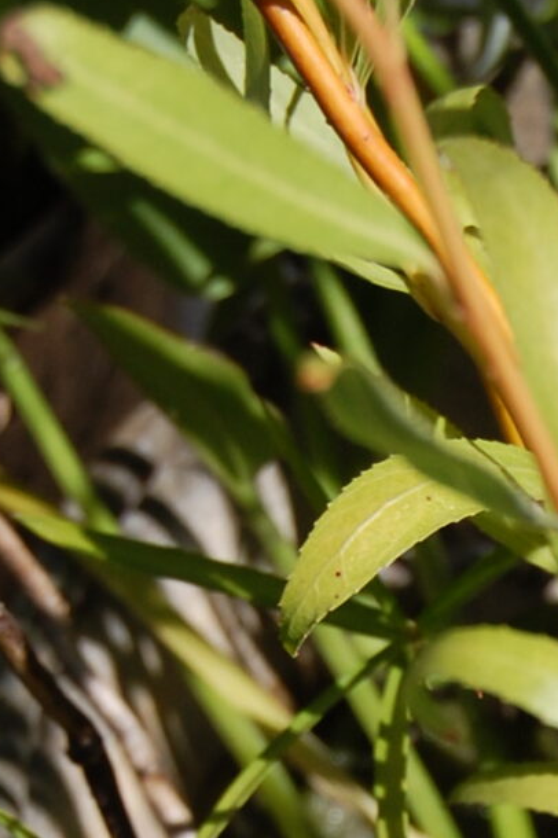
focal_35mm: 346
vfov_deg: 5.9
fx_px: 8055
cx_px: 752
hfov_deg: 4.0
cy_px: 1311
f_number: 10
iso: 200
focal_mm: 55
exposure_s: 1/400
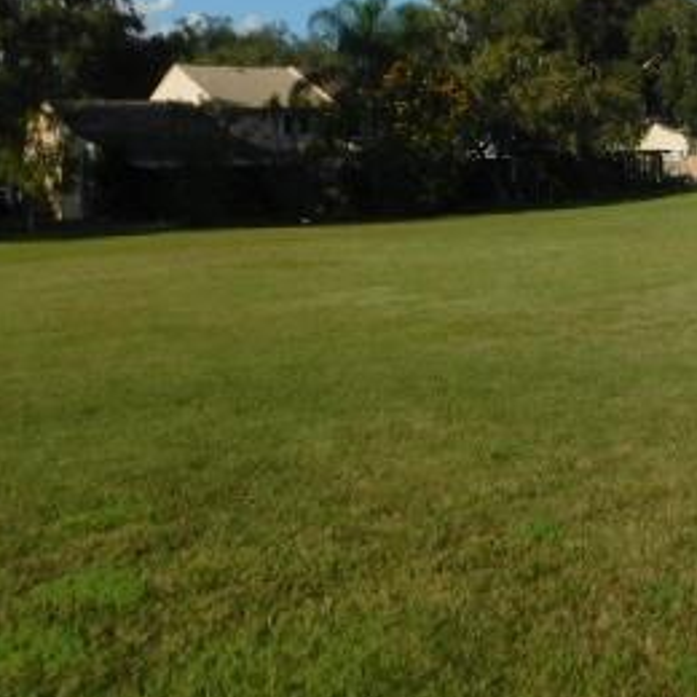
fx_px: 1139
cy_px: 97
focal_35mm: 50
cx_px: 576
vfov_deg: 32.6
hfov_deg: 32.9
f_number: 6
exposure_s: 1/640
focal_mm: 4
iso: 125
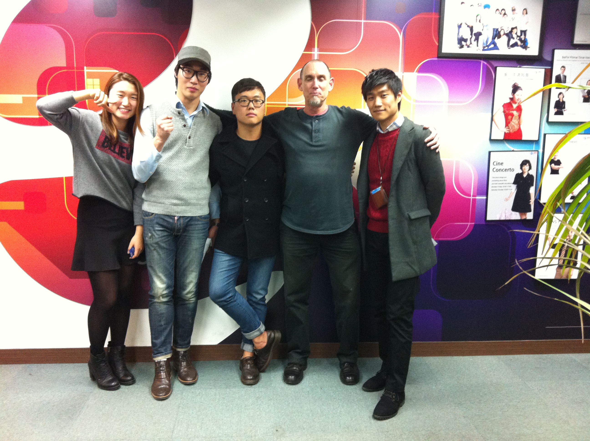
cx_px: 295
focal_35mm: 35
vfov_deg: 40.6
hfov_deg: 52.7
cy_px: 220
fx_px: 596
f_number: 2.8
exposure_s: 1/15
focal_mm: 3.85
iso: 250
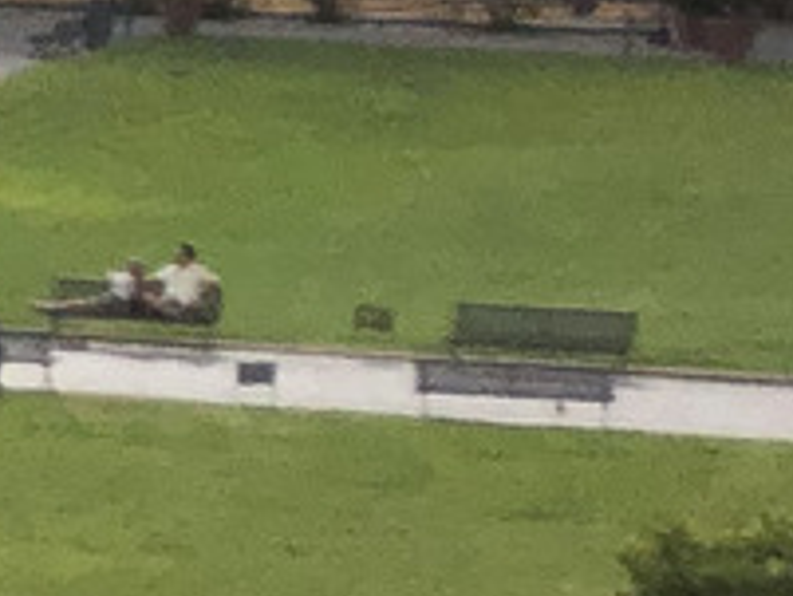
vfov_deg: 6.7
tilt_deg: -10.6
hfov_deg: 7.2
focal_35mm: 223
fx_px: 5112
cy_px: 501
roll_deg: +0.7
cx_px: -2048
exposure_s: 1/5405
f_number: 1.8
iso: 25
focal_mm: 4
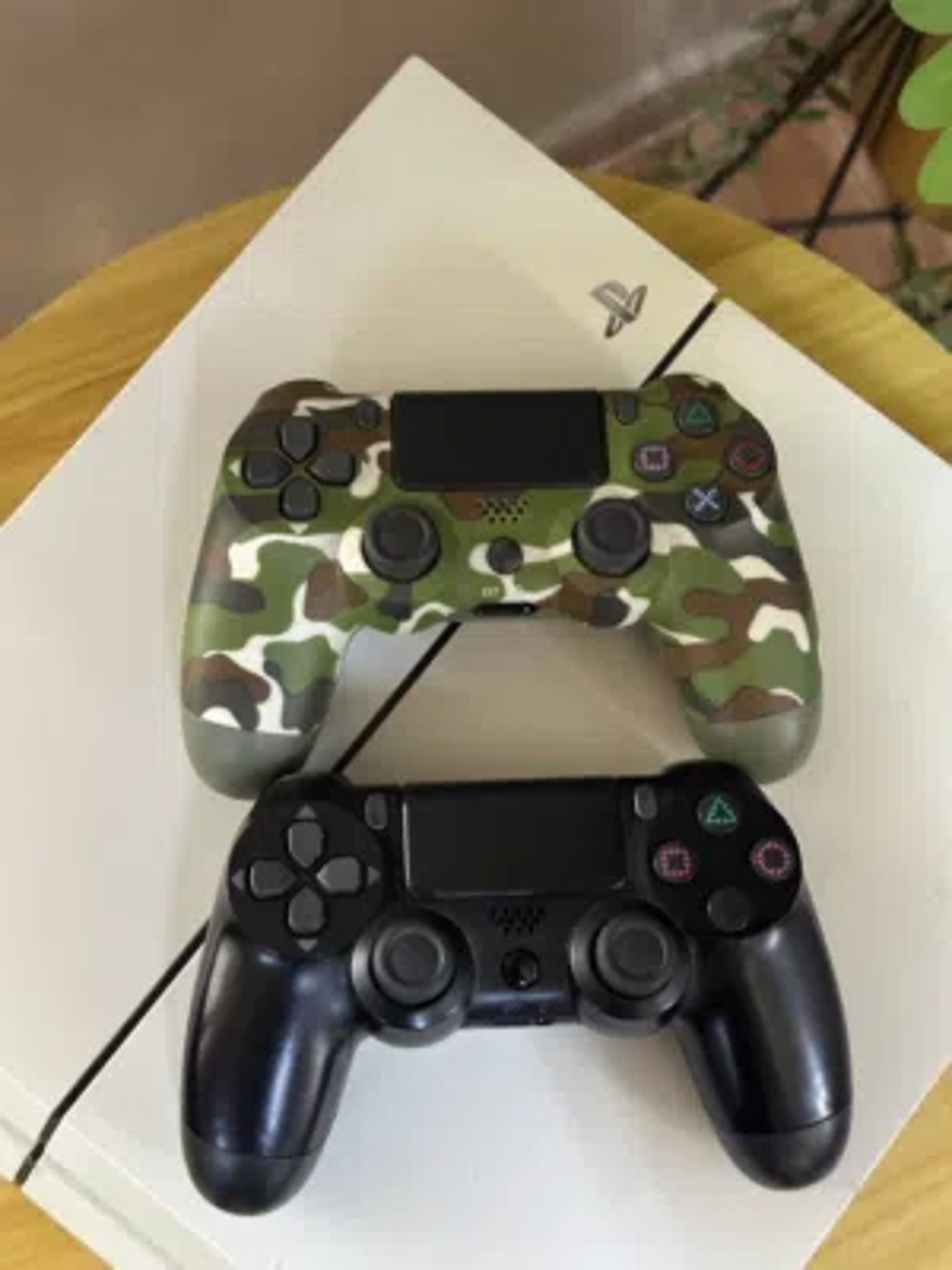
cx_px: 476
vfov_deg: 39.7
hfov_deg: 30.3
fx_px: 1760
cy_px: 635
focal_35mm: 48
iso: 400
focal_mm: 6.86
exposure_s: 1/40
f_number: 1.78
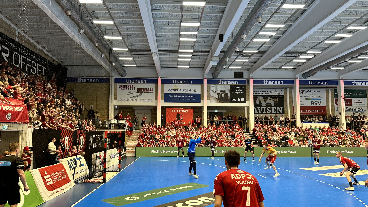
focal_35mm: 27
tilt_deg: +4.6
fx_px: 263
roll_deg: -0.4
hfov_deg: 69.9
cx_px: 186
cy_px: 114
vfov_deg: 42.9
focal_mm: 6.86
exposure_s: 1/118
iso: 125
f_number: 1.78
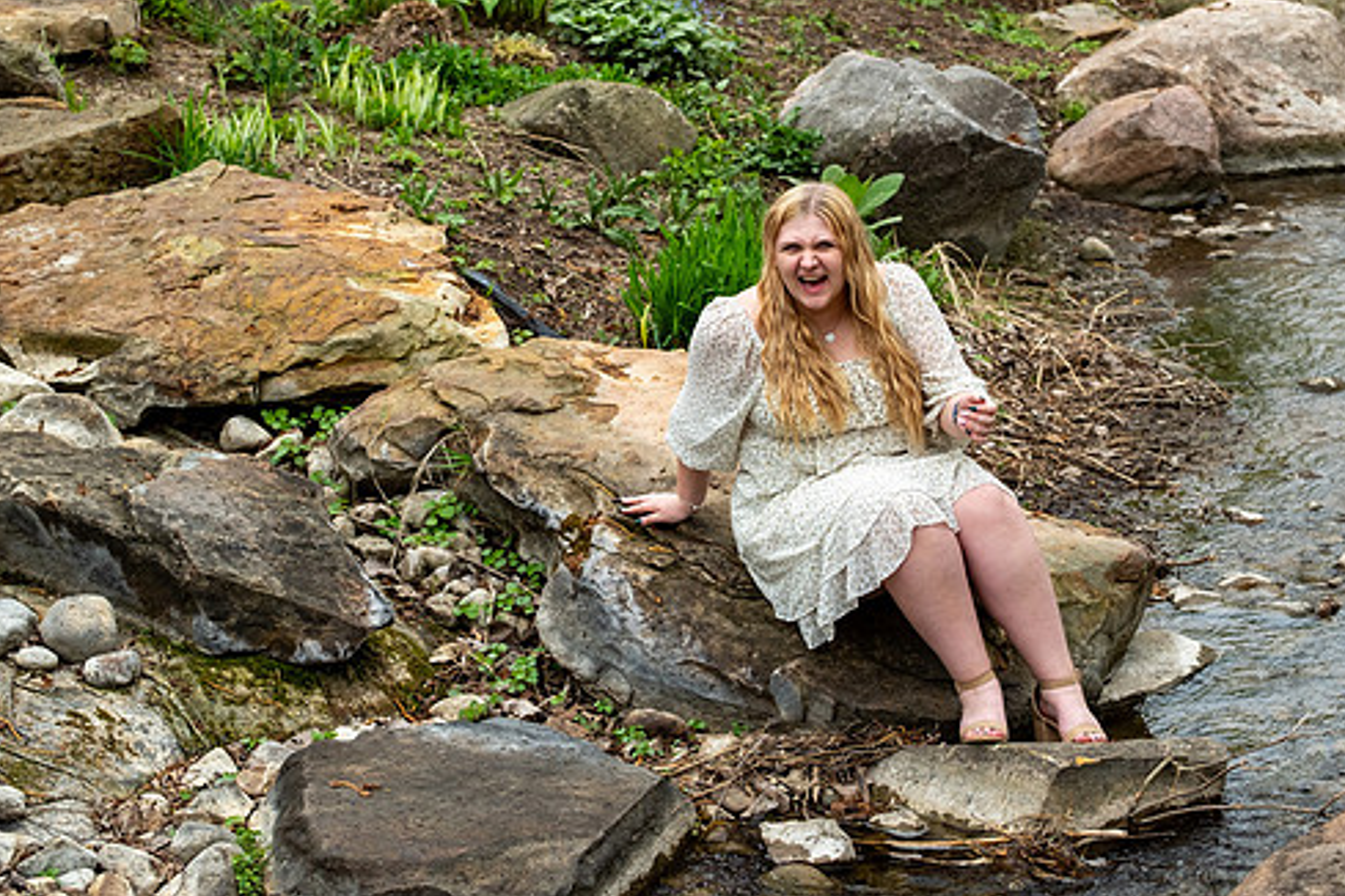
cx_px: 682
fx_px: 3325
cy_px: 466
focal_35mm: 89
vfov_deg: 15.4
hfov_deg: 22.9
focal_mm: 50
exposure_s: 1/320
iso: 250
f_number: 4
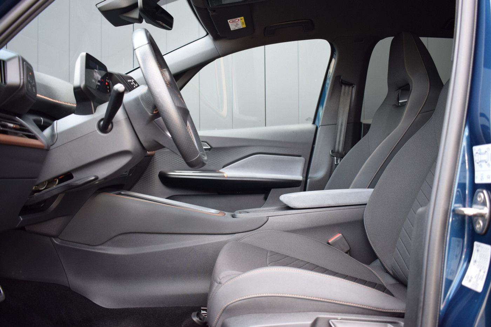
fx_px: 450
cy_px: 164
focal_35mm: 33
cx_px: 246
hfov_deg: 57.2
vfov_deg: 40.0
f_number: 4.5
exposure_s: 1/80
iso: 400
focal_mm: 22
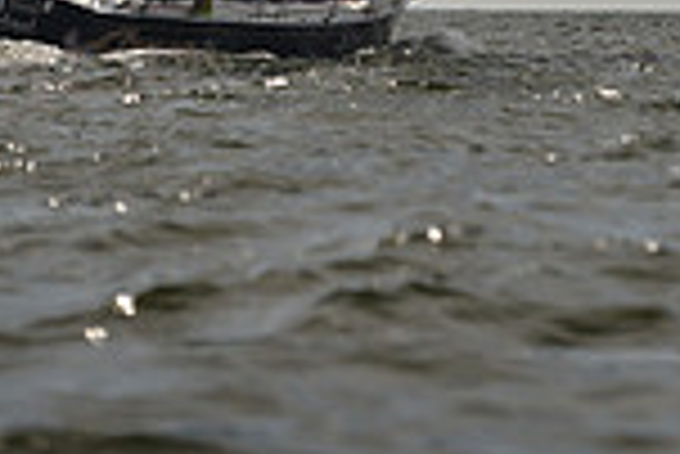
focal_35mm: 480
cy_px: -634
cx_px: 453
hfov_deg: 4.3
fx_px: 9075
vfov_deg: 2.8
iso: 250
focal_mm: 125
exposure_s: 1/3200
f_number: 3.2
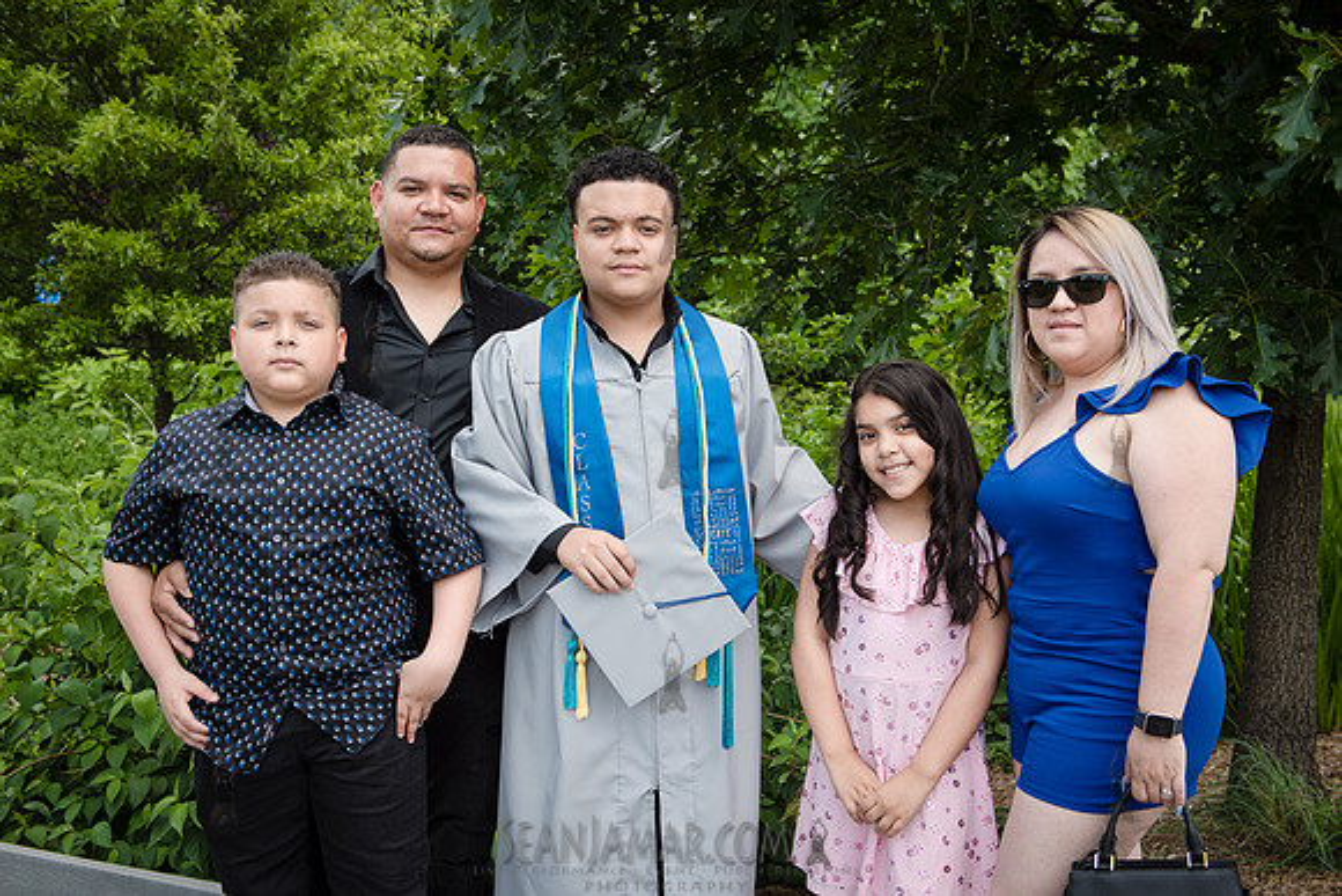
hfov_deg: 45.5
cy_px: 472
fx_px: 1602
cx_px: 682
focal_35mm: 43
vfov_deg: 31.2
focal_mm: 38
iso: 200
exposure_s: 1/400
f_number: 5.6
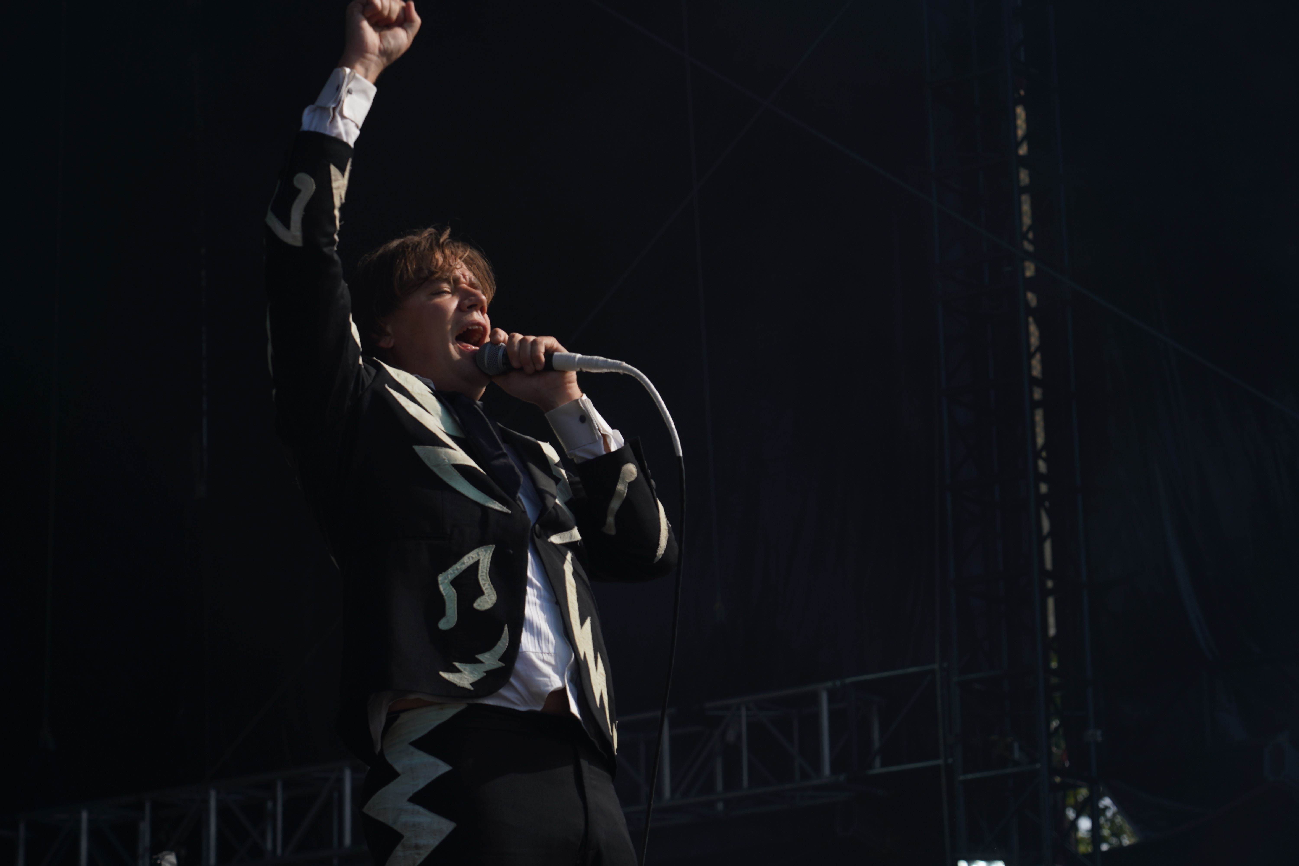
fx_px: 3788
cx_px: 650
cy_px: 433
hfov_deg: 19.5
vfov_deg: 13.0
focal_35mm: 105
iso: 100
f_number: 7.1
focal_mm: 105
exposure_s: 1/400
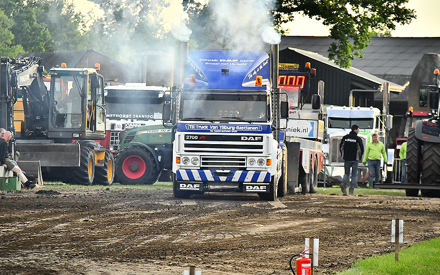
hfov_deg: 5.7
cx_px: 220
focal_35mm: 368
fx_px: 4413
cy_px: 144
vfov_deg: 3.6
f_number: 5.6
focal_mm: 240
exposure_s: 1/3200
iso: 1600
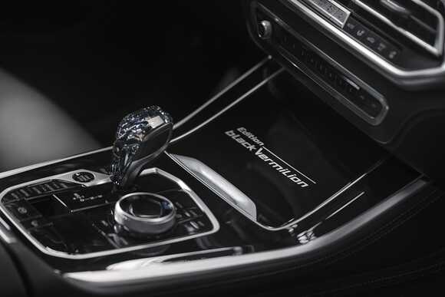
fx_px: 1113
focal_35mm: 90
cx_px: 222
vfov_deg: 15.2
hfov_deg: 22.6
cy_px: 148
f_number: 2.8
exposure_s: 1/125
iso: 800
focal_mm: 90
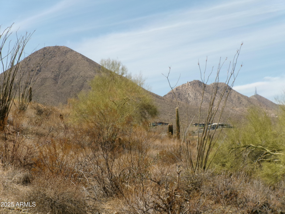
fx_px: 782
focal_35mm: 95
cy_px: 107
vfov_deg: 15.6
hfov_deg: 20.7
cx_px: 142
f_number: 15.4
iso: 100
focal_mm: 16.9
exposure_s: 1/80
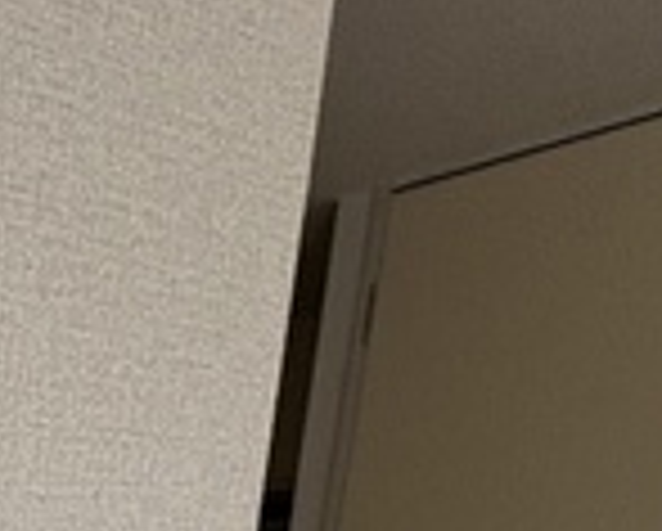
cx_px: -459
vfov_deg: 18.0
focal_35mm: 65
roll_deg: -1.7
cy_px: 997
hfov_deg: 21.5
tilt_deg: -15.9
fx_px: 1275
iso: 200
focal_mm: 2.22
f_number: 2.2
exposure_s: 1/99
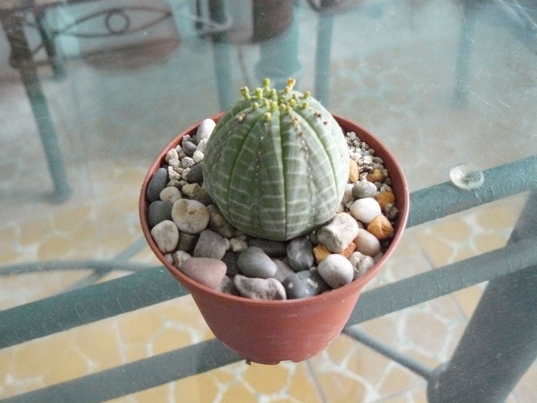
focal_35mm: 36
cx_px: 268
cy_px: 202
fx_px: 558
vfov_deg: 39.7
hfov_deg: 51.4
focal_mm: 6
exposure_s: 1/15
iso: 800
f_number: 2.8
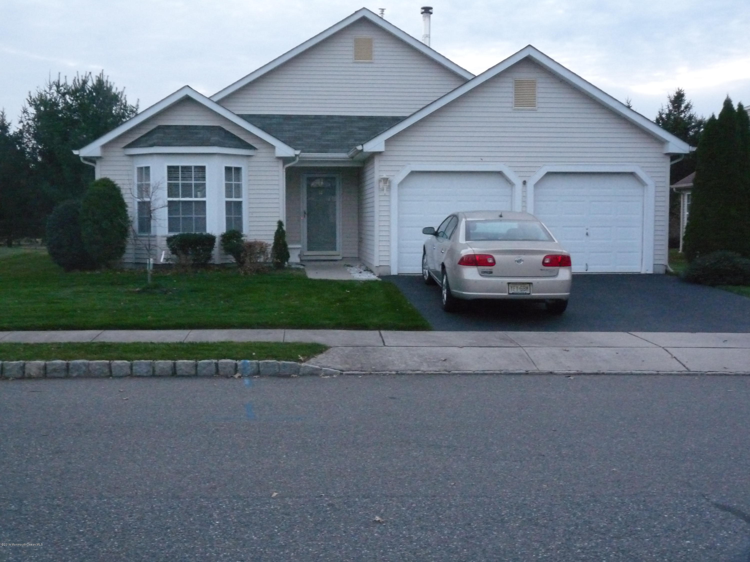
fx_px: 845
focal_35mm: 39
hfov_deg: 47.9
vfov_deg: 36.8
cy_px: 281
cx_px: 375
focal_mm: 6.9
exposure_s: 1/50
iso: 800
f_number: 3
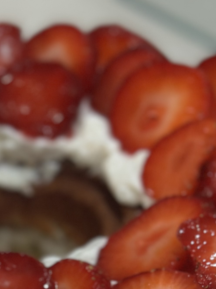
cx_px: -26
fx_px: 1215
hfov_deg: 10.0
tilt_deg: -48.3
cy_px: 435
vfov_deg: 12.8
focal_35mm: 146
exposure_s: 1/60
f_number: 1.78
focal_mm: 6.86
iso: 100
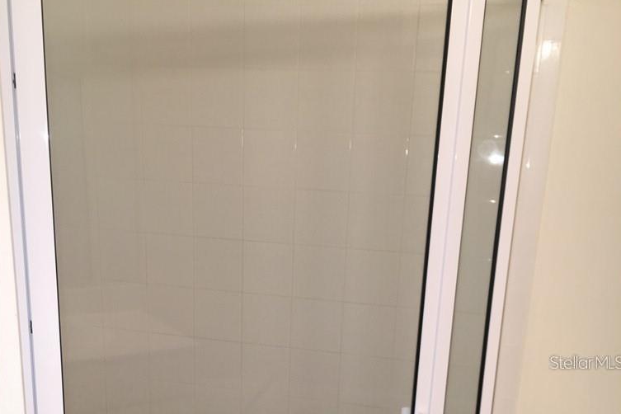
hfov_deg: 47.4
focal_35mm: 41
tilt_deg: -16.0
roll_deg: -2.3
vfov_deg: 31.3
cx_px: 311
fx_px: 707
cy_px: 362
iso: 32
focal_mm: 4.15
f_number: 2.2
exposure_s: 1/30
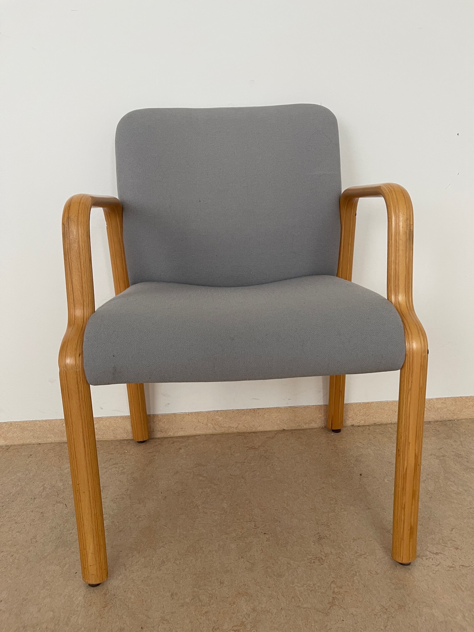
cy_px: 316
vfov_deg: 67.3
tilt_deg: -13.0
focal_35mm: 26
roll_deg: +1.6
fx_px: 475
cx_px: 237
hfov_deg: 53.0
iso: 125
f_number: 1.6
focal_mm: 5.1
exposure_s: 1/65
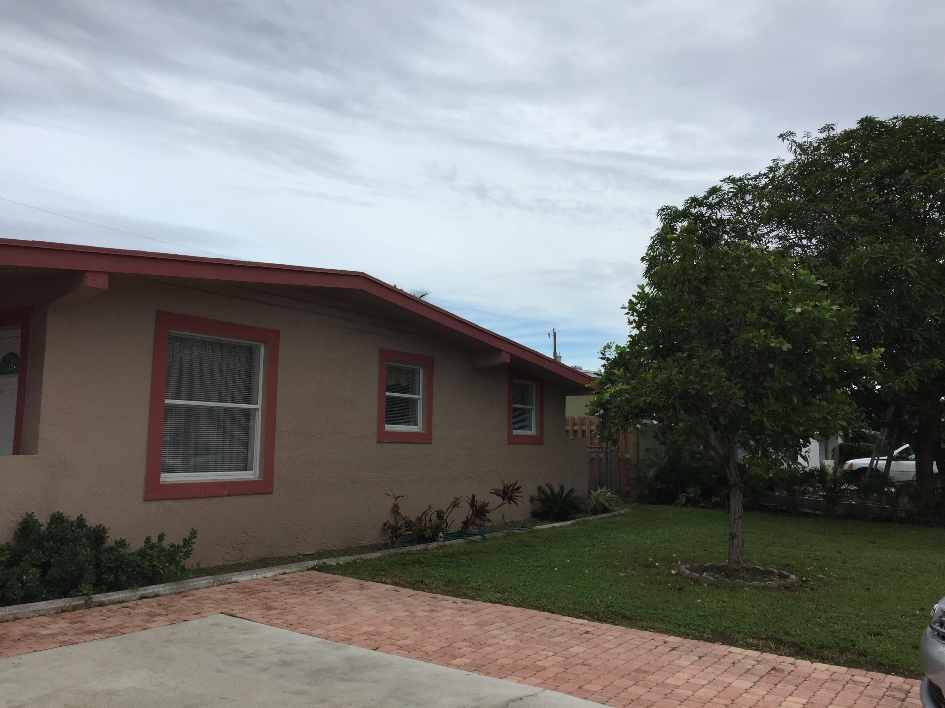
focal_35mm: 29
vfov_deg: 48.2
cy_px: 354
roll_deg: -2.2
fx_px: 792
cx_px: 472
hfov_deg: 61.7
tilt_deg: +7.5
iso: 32
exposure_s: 1/1163
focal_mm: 4.15
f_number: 2.2
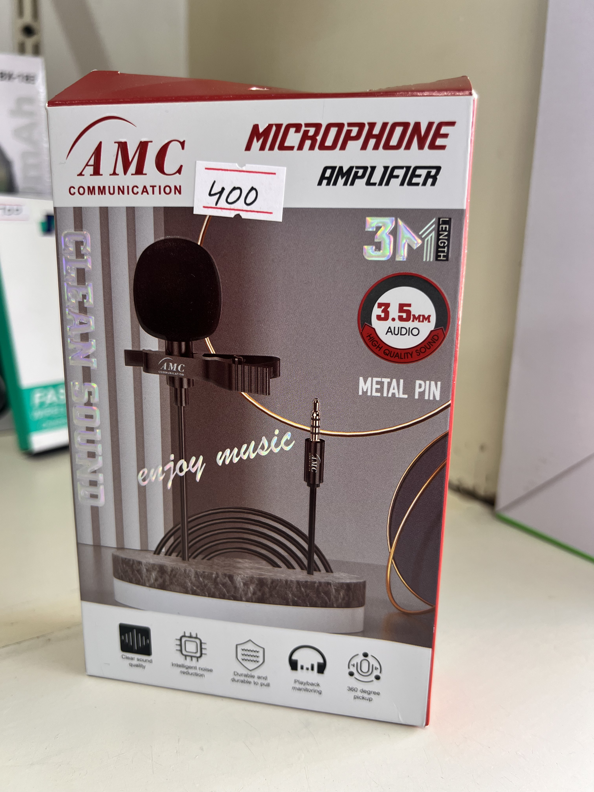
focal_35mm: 26
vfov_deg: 67.3
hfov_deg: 53.1
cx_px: 297
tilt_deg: -13.9
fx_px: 595
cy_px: 396
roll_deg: -1.5
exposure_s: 1/121
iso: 80
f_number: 1.5
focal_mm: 5.7
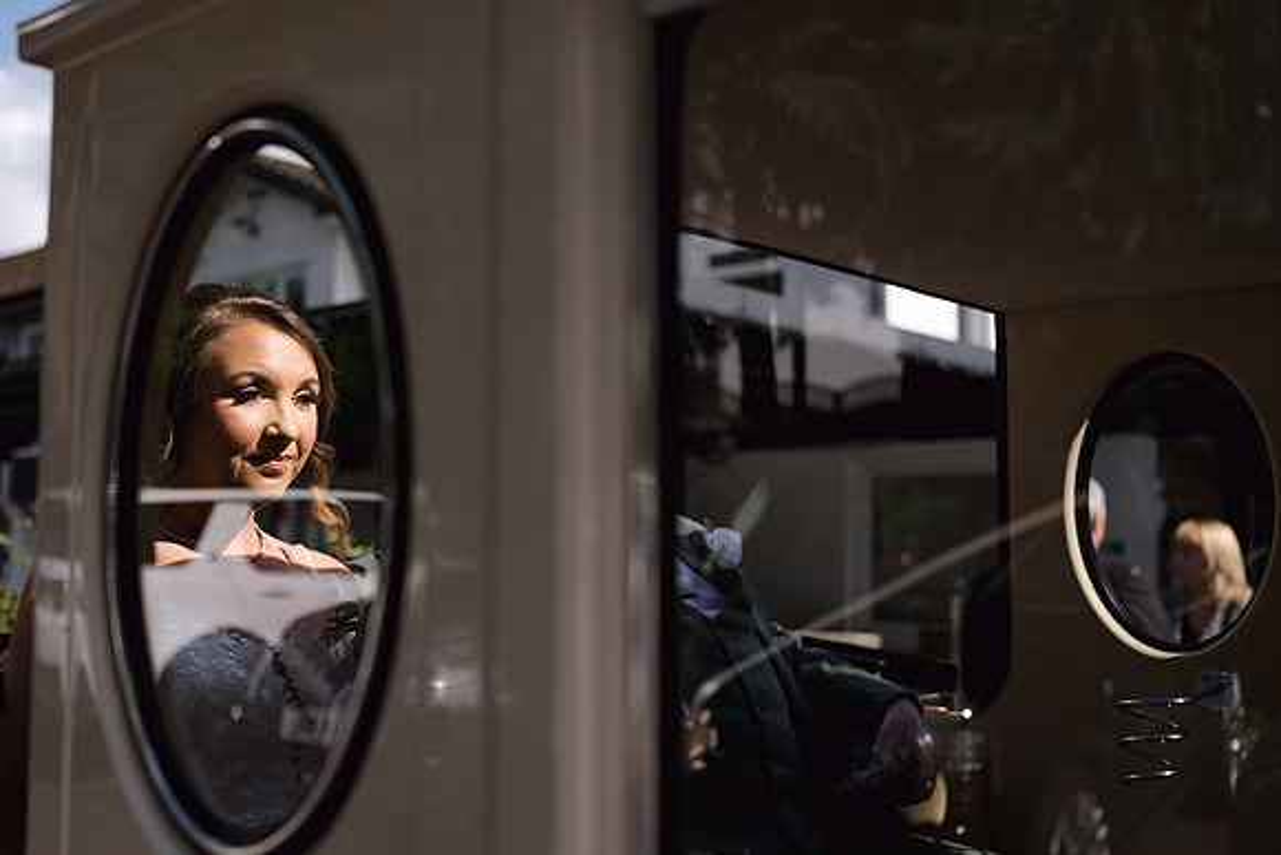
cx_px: 593
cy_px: 423
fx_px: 1408
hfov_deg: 48.9
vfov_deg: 33.8
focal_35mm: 40
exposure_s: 1/1600
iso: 50
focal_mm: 35
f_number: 2.5
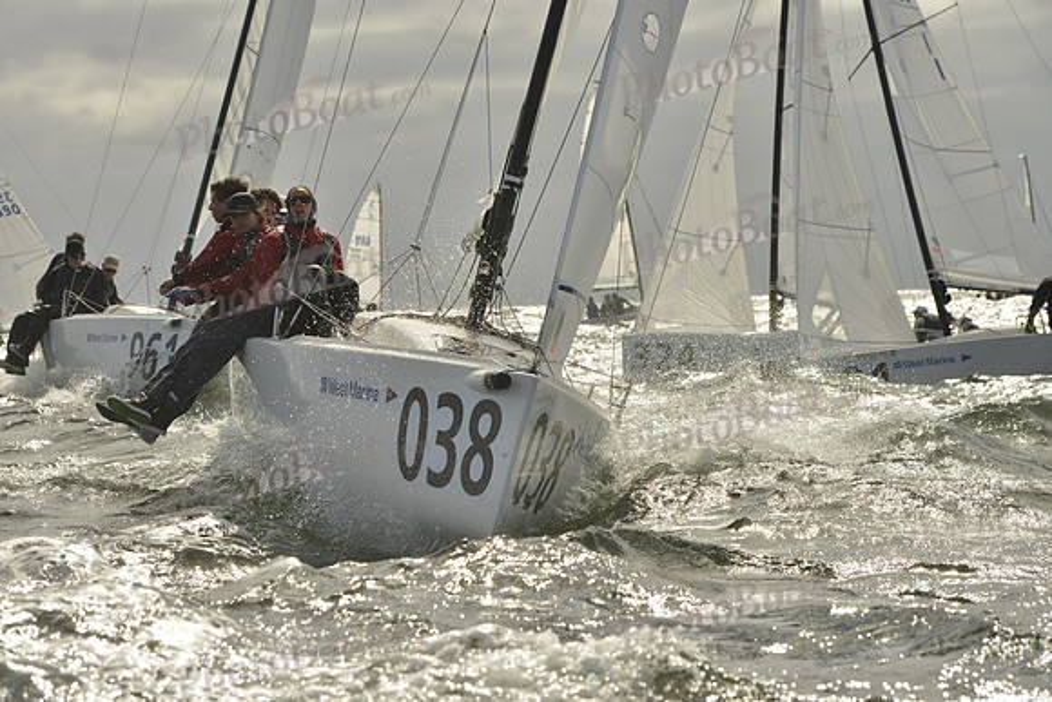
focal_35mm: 112
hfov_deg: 18.3
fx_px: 3274
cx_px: 526
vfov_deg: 12.2
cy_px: 351
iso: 400
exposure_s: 1/3200
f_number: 9
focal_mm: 112
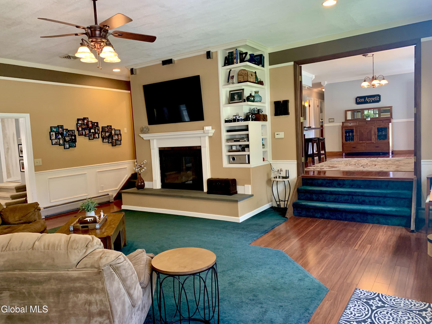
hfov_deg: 67.3
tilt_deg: -5.1
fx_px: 324
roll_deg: +3.5
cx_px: 216
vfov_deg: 53.1
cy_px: 162
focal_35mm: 26
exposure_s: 1/60
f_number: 1.8
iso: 200
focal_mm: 4.25
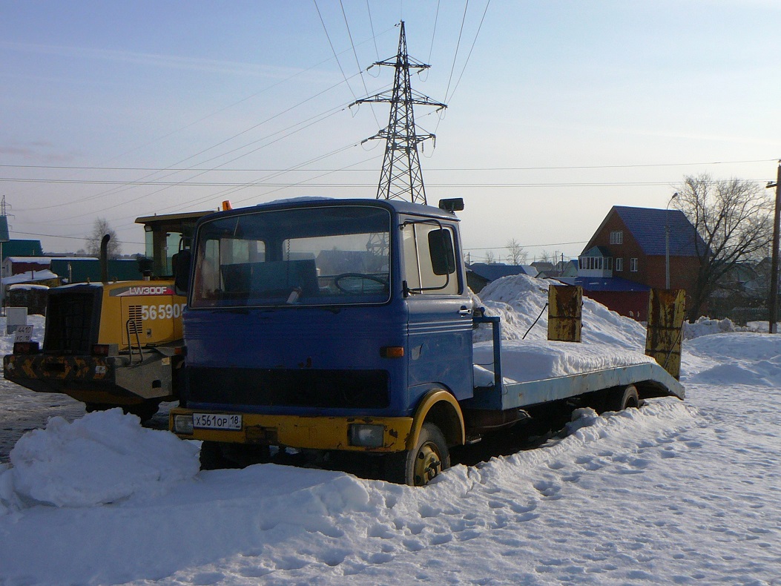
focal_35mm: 41
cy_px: 293
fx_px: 925
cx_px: 390
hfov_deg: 45.8
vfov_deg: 35.1
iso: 100
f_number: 5
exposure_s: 1/800
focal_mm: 6.1
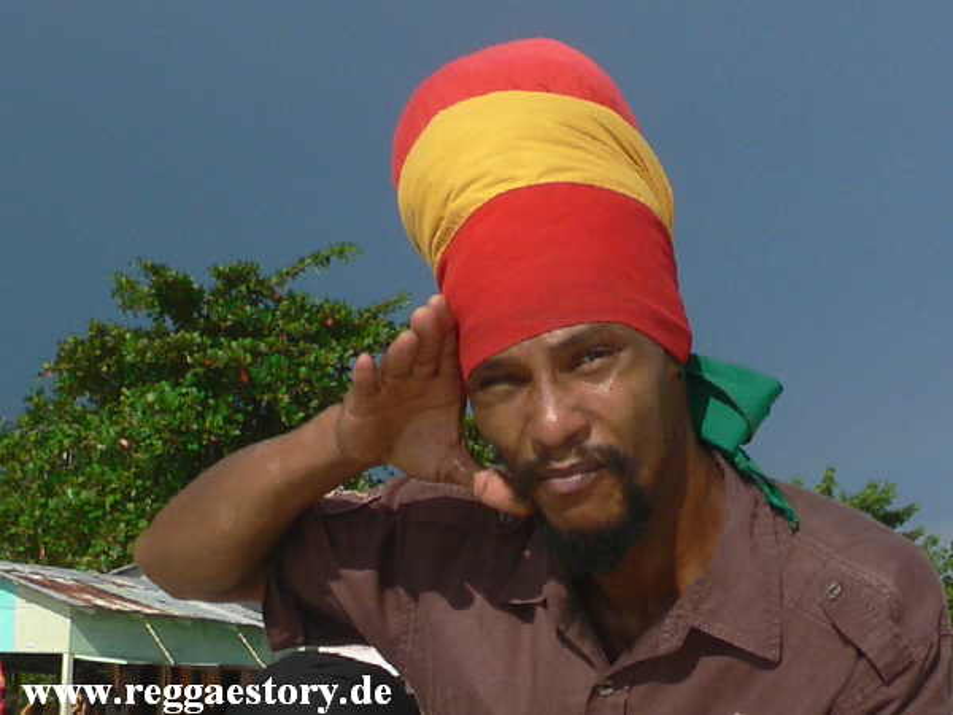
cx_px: 476
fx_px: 964
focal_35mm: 35
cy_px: 358
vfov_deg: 40.7
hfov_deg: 52.6
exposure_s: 1/640
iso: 64
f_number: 5.6
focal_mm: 6
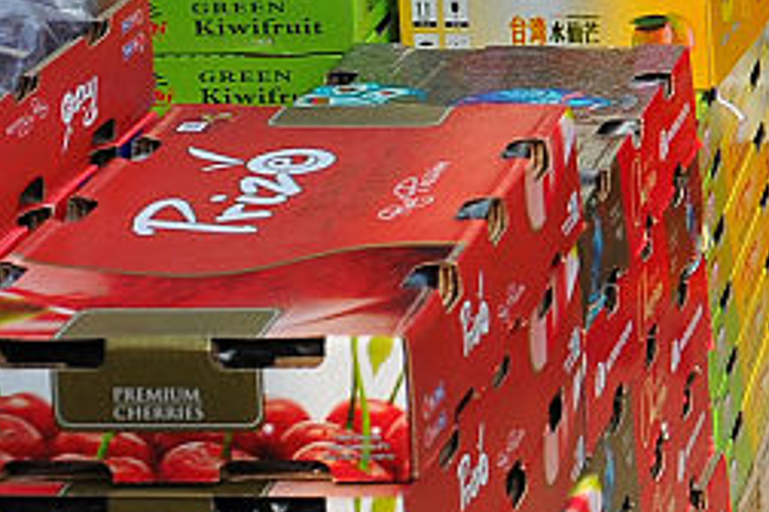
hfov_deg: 12.1
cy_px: -247
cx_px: 1172
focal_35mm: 162
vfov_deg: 8.3
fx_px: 3460
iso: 320
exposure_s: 1/500
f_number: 7.1
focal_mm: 34
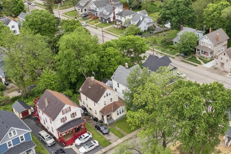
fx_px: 308
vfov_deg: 27.9
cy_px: 49
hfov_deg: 39.6
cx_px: 183
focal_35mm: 48
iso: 100
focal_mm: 8.38
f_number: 2.8
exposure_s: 1/250
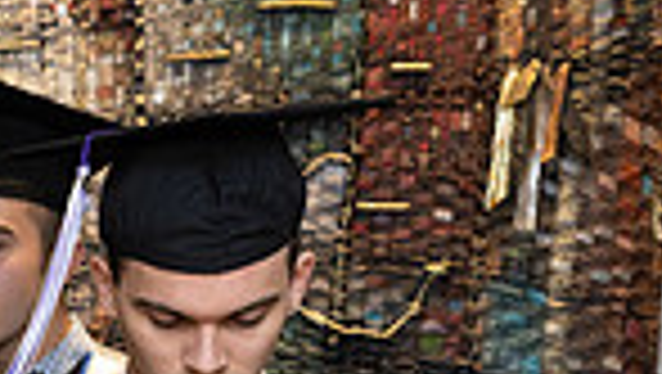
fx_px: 2758
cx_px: -590
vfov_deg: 7.5
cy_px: 651
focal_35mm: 157
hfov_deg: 12.3
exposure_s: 1/125
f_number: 5
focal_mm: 38
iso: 1000
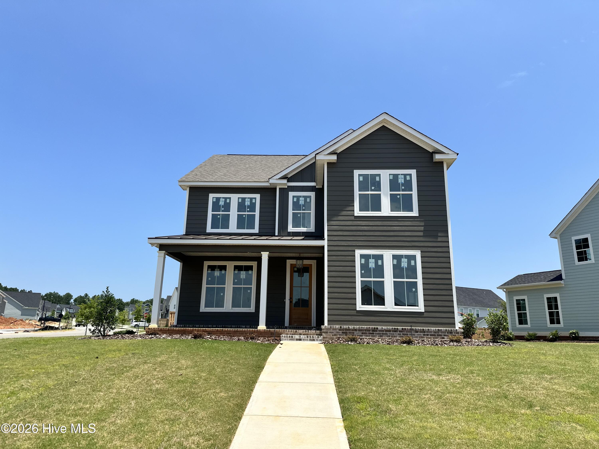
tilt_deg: +14.0
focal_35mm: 24
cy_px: 224
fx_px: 415
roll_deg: -1.6
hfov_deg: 71.6
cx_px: 300
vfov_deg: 56.8
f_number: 1.78
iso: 80
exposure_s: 1/5525
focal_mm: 6.86
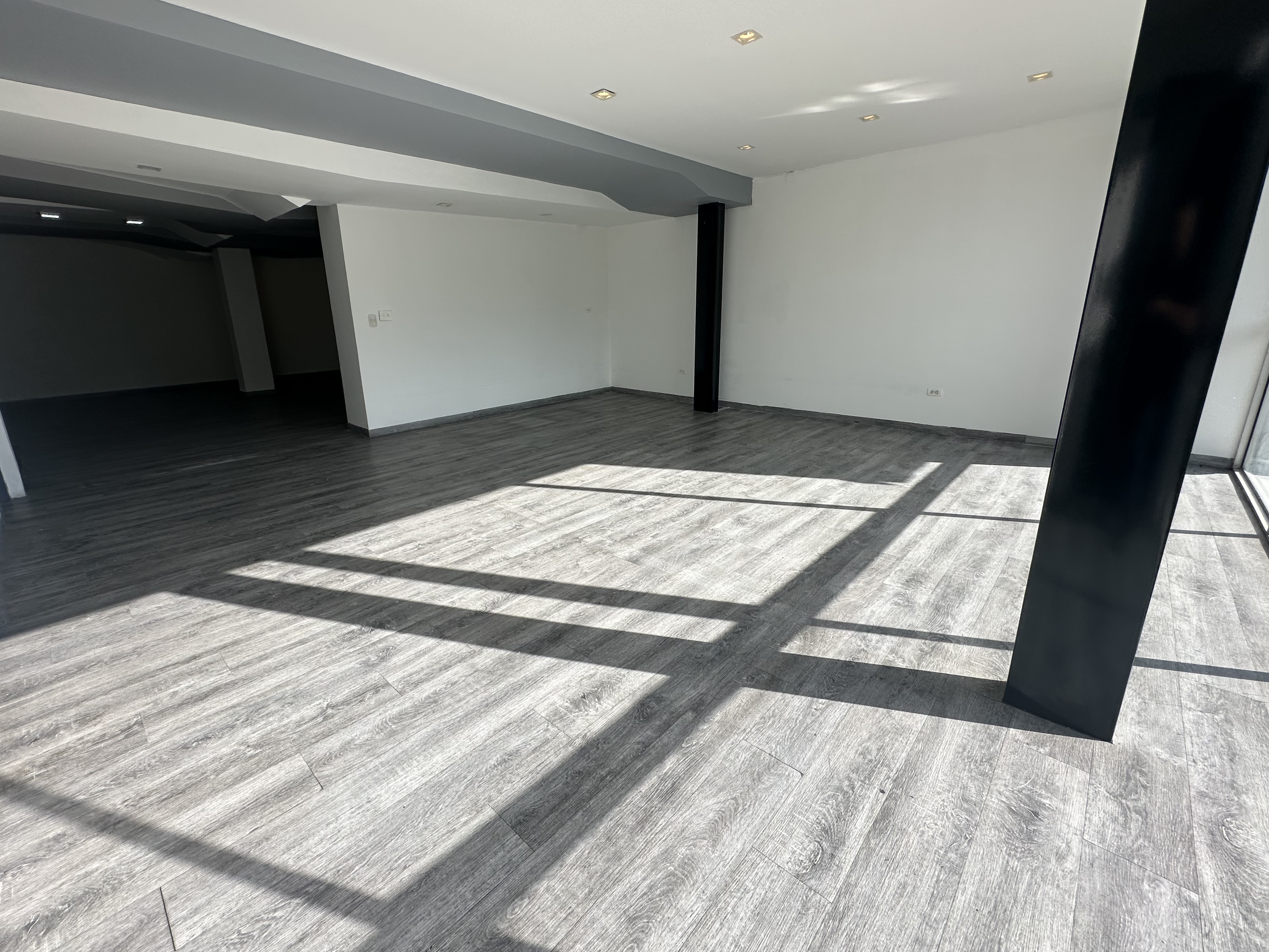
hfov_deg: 98.1
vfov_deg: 81.7
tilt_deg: -12.6
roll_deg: +0.9
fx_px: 550
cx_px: 605
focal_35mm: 15
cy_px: 457
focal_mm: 2.22
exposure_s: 1/1072
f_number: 2.2
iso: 50
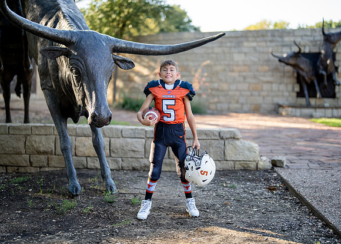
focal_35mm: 55
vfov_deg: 25.8
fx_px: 531
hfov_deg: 35.6
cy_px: 123
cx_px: 168
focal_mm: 50
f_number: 1.2
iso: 200
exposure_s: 1/1600
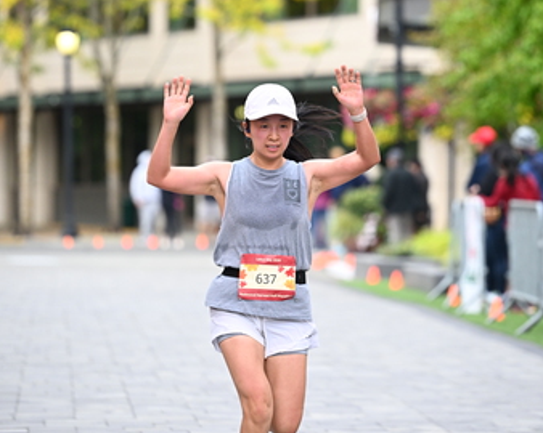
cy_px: 146
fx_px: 3437
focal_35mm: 214
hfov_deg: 9.0
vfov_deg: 7.2
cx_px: 276
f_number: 2.8
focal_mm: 140
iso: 1000
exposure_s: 1/1600
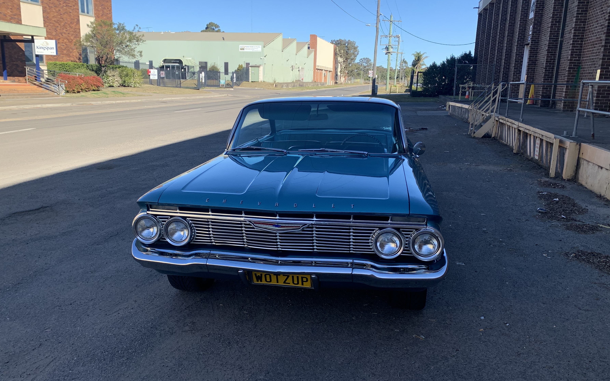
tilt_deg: -12.8
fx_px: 515
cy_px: 196
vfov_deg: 40.6
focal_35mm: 31
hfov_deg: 61.2
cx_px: 284
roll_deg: +1.5
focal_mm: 4.25
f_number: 1.8
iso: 25
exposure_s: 1/1076
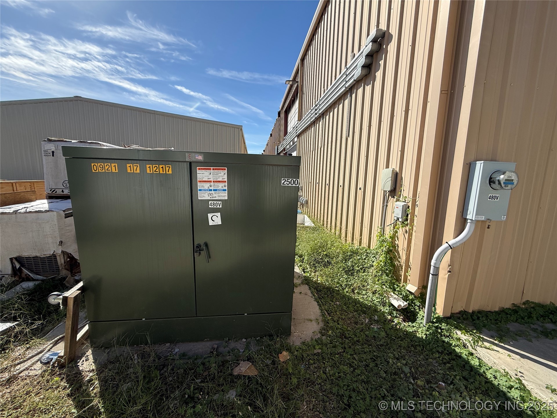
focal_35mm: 14
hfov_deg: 102.1
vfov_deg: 85.7
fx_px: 225
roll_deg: -1.6
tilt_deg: -7.9
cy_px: 209
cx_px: 278
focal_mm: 2.22
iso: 50
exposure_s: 1/1745
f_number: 2.2
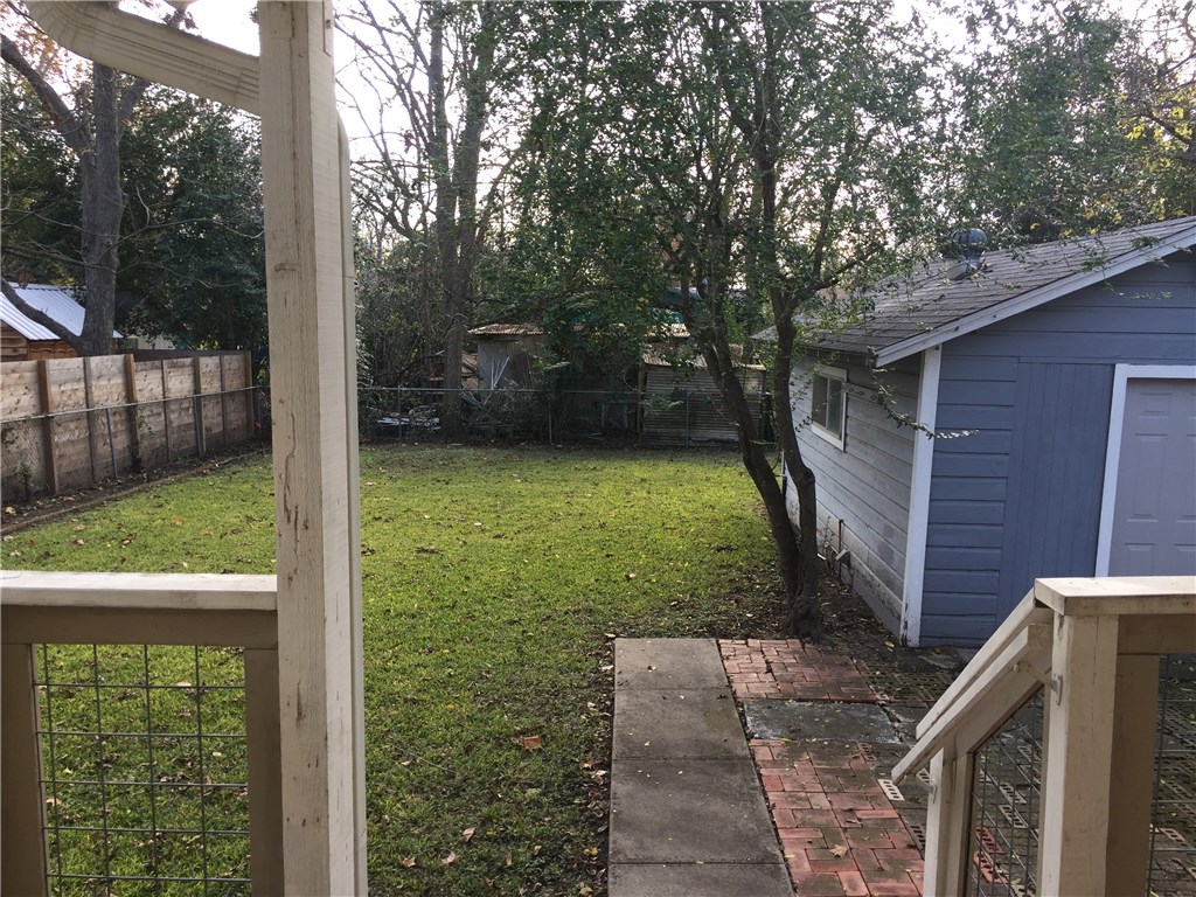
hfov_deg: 61.7
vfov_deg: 48.2
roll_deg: -0.4
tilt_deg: -6.8
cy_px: 448
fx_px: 1002
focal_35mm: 29
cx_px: 598
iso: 32
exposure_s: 1/163
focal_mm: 4.15
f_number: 2.2
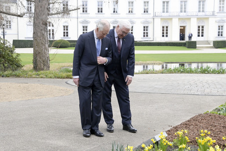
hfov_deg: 28.9
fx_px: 439
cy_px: 76
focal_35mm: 70
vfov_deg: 19.4
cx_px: 113
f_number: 10
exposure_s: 1/400
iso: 5000
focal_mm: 70
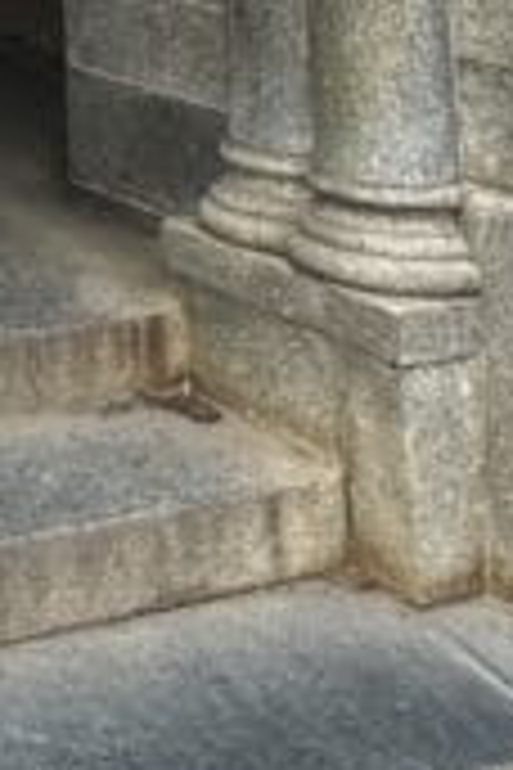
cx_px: -396
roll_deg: +0.1
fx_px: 1859
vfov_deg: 18.1
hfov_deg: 14.0
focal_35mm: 87
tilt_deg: +11.1
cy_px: -648
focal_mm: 2.22
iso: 40
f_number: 2.2
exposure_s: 1/163
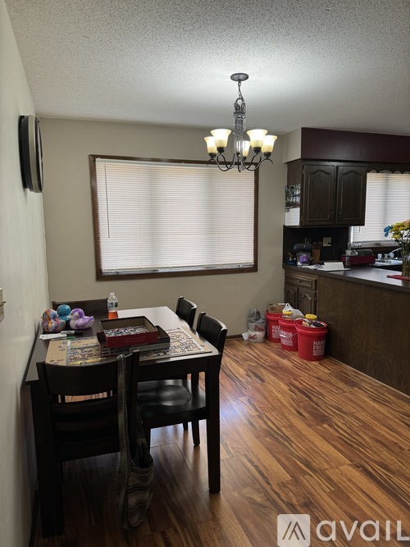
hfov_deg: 56.8
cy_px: 274
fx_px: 379
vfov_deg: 71.6
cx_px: 205
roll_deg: +1.3
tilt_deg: -8.0
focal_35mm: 24
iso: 125
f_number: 1.78
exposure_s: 1/120
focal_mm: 6.76
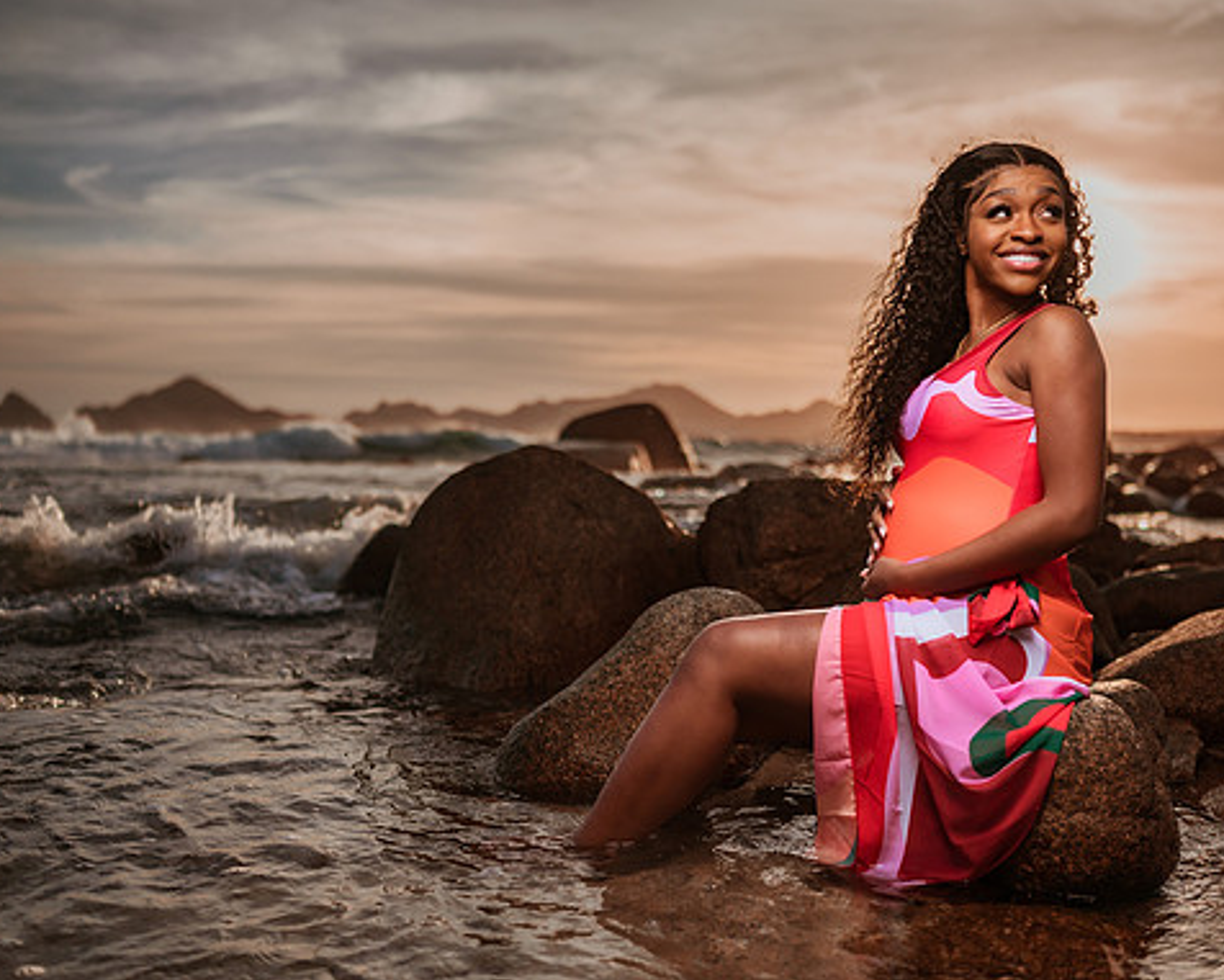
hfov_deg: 45.7
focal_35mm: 40
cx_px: 687
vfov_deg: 37.3
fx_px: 1449
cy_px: 489
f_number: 1.8
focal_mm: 35
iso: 100
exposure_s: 1/8000
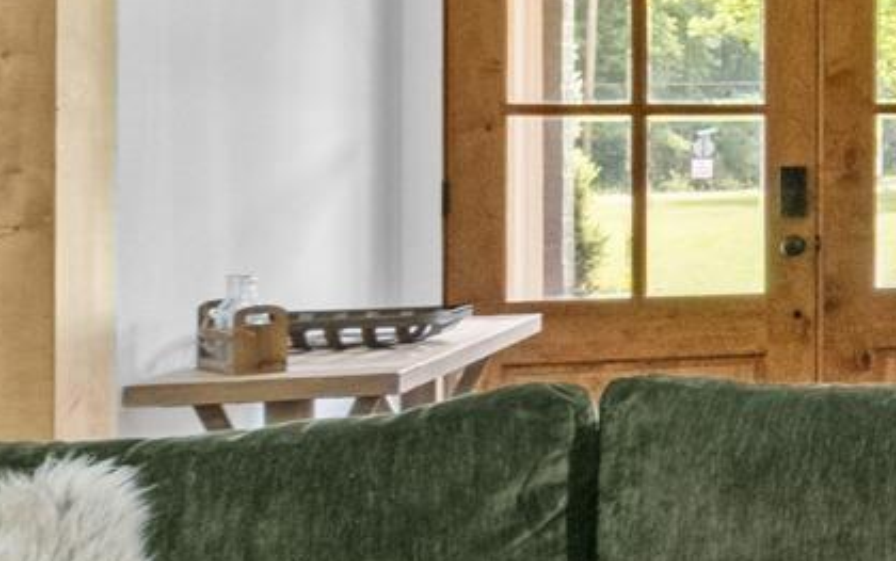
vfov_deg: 14.3
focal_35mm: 91
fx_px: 2223
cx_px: 2413
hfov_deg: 13.0
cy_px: 80
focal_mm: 10
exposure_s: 1/1.67
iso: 400
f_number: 10
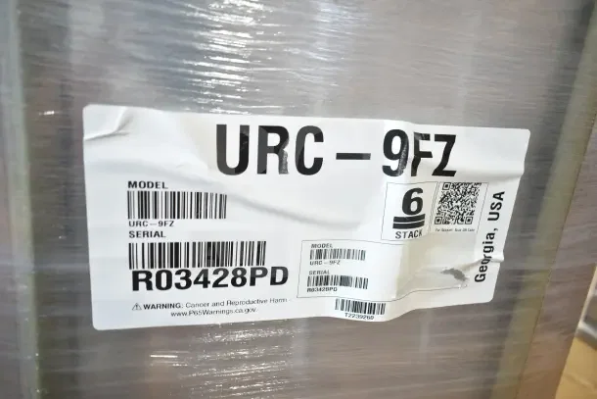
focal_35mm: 27
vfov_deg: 48.0
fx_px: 448
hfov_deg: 67.4
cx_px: 298
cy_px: 200
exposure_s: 1/40
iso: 200
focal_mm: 18
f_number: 3.5
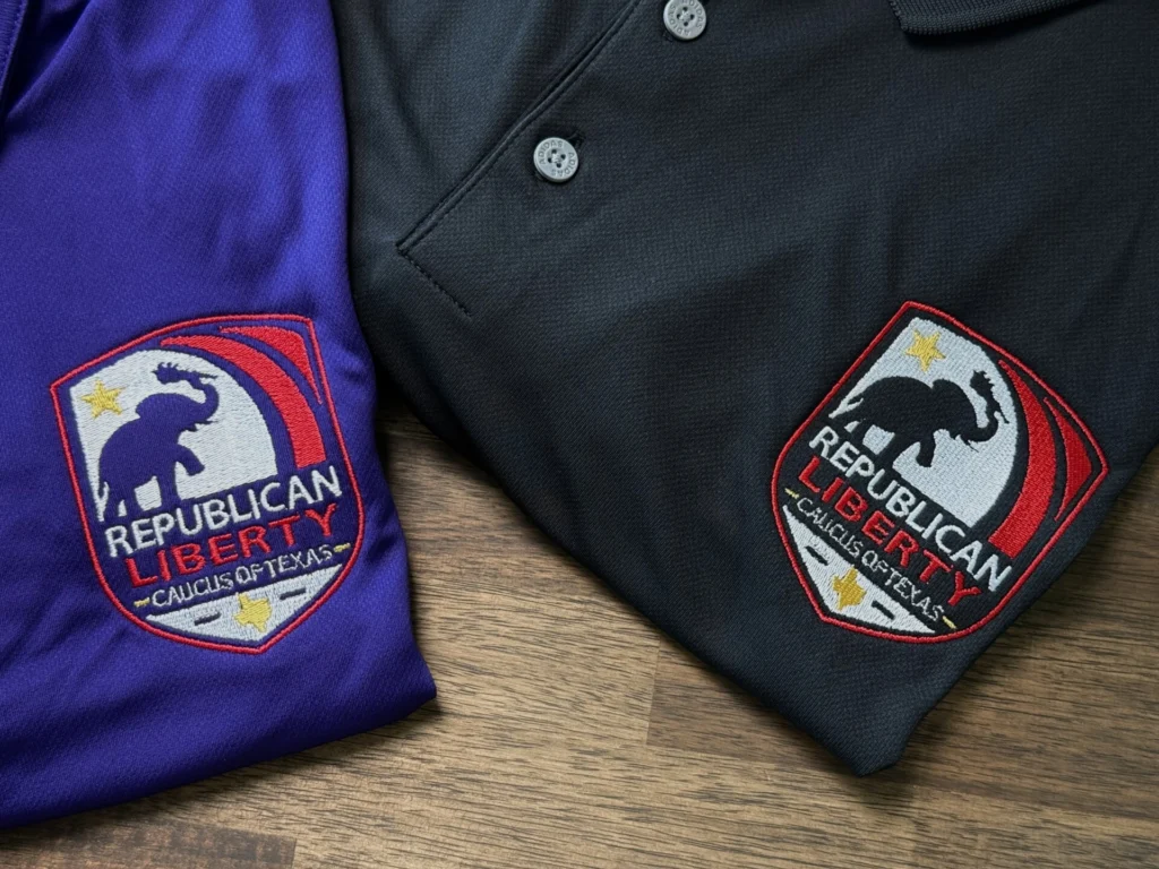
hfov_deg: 39.7
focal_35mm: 48
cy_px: 434
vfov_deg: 30.3
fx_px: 1607
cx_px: 580
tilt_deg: -77.7
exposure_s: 1/45
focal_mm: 6.76
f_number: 1.78
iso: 250
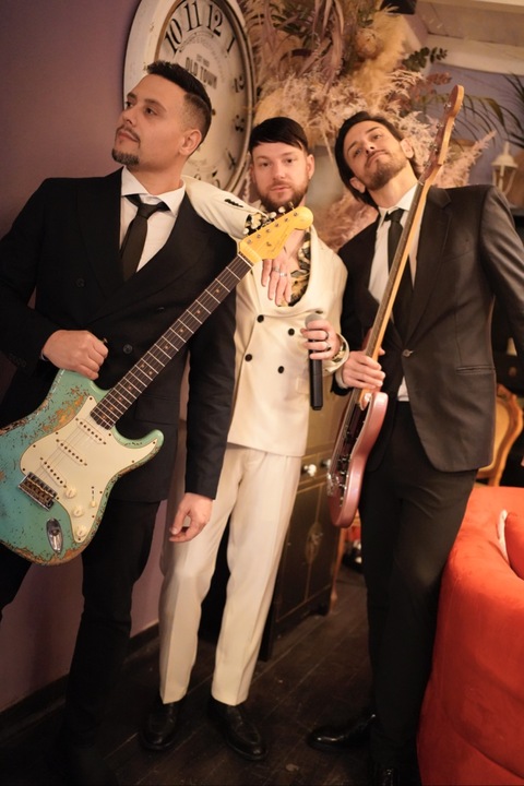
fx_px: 764
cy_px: 393
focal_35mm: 35
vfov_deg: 54.4
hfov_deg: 37.9
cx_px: 262
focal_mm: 35
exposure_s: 1/160
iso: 12800
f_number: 2.2
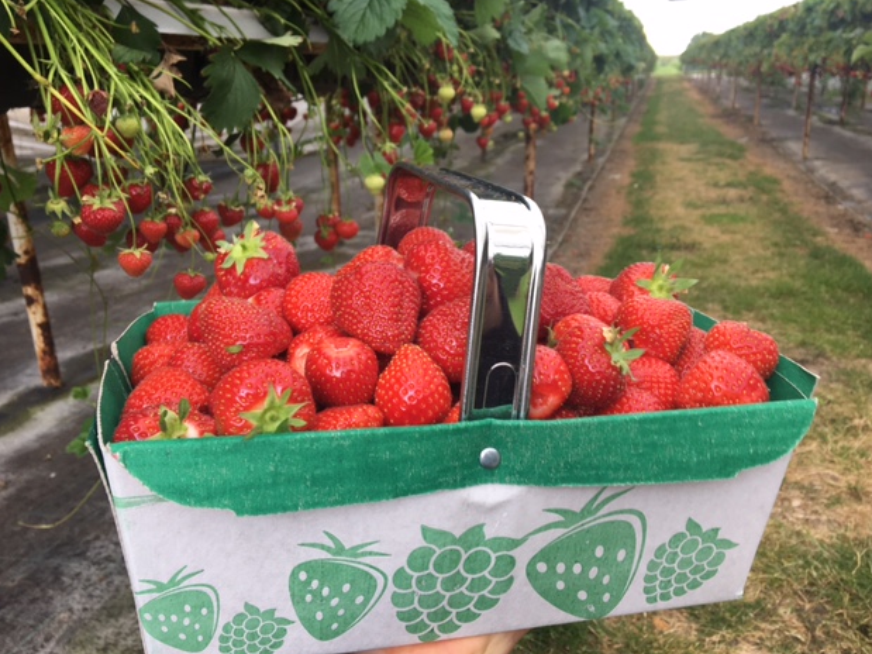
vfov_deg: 46.8
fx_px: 756
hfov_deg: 60.0
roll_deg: +1.8
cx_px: 428
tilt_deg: -18.7
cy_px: 328
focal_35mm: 30
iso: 25
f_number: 2.2
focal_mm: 4.15
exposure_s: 1/50
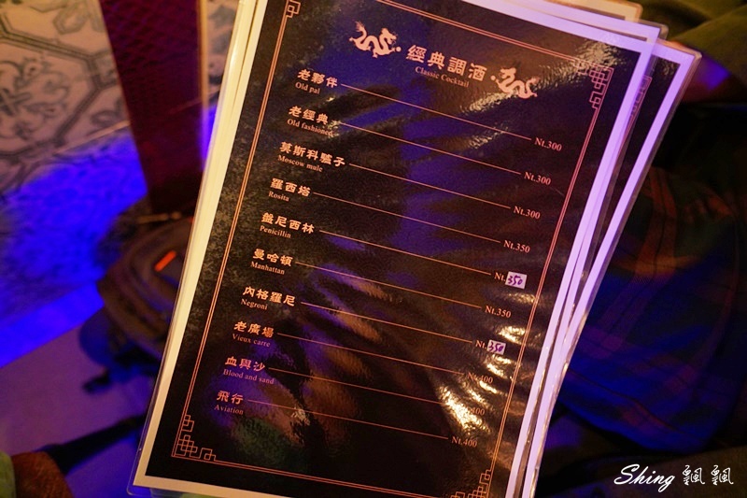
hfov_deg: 69.4
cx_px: 374
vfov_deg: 49.5
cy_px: 249
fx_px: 539
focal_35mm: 26
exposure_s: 1/5
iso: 2500
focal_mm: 26
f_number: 4
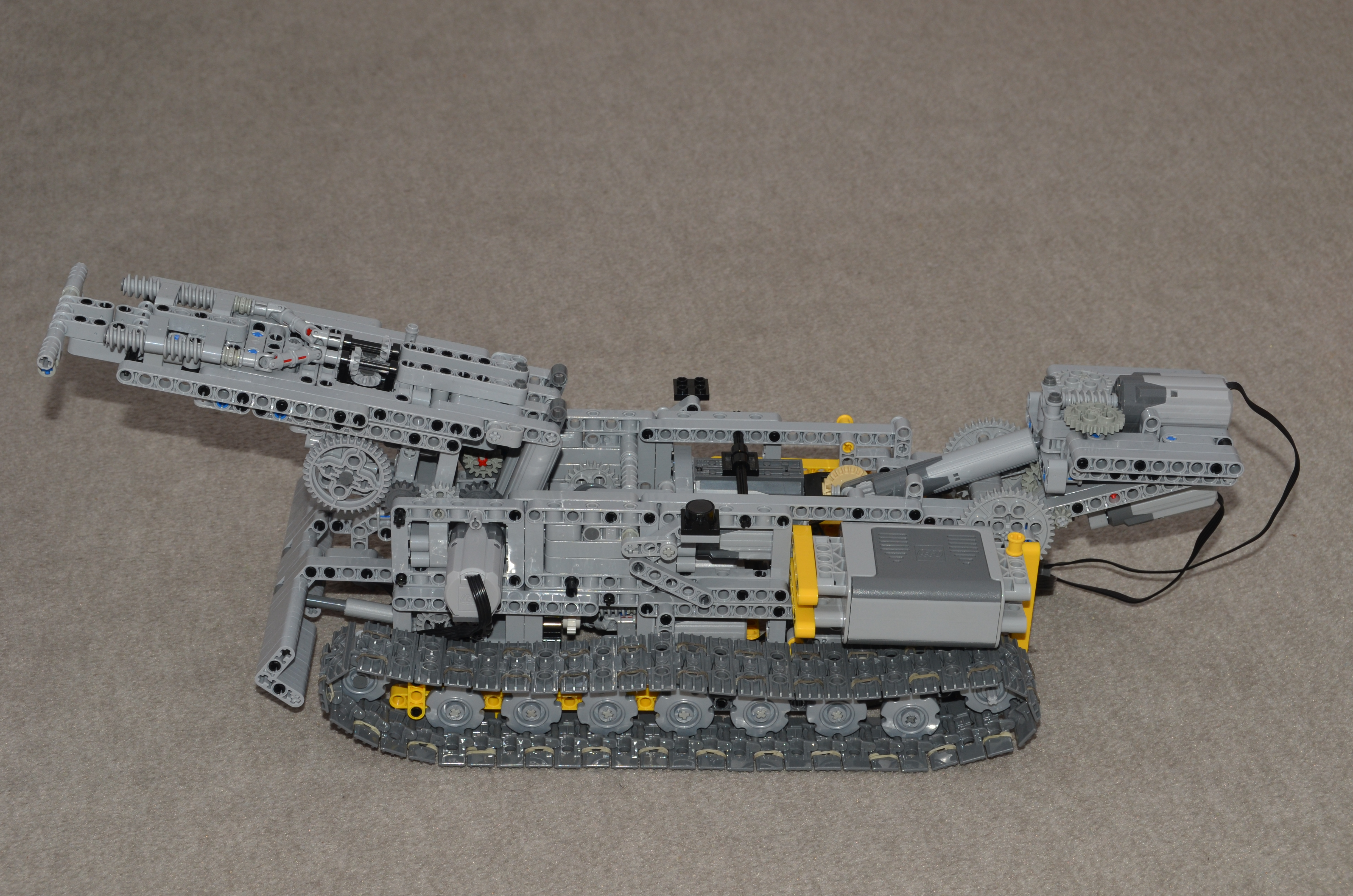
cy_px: 448
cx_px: 676
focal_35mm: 72
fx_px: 2700
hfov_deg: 28.1
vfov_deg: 18.8
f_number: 11
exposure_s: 1/60
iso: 200
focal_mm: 48
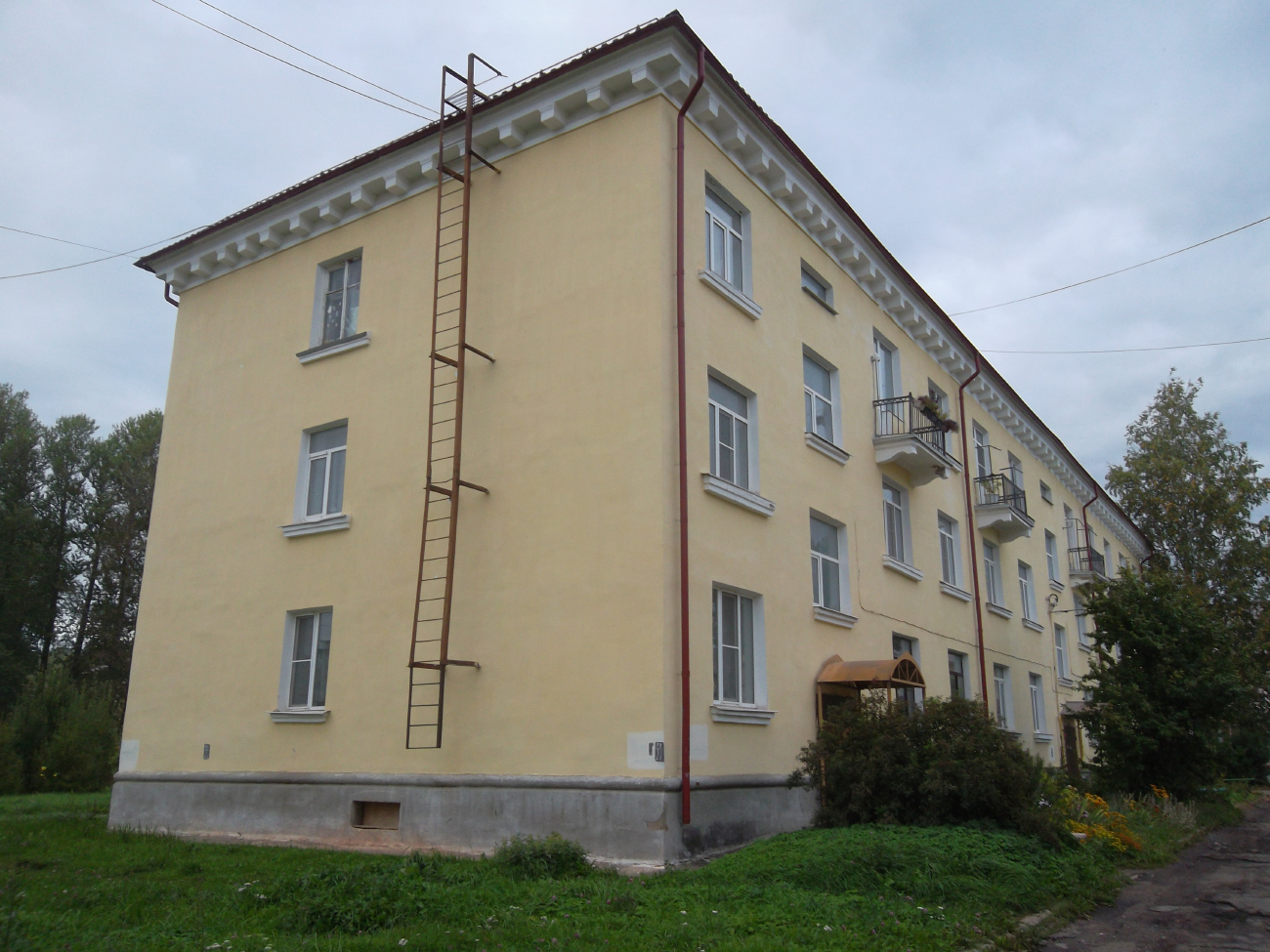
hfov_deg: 65.3
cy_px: 476
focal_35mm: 27
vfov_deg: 51.4
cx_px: 635
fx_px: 991
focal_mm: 4.9
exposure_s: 1/160
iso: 80
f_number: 3.5
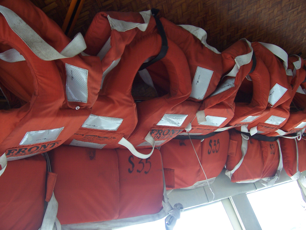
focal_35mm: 34
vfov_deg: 41.8
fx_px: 301
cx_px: 153
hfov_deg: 54.0
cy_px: 115
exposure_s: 1/30
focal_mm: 5.6
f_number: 2.7
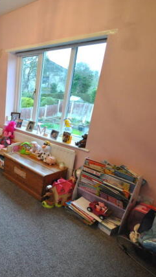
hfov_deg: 37.5
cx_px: -26
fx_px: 176
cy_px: 138
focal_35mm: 24
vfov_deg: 76.3
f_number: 4
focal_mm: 10
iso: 800
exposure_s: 1/30
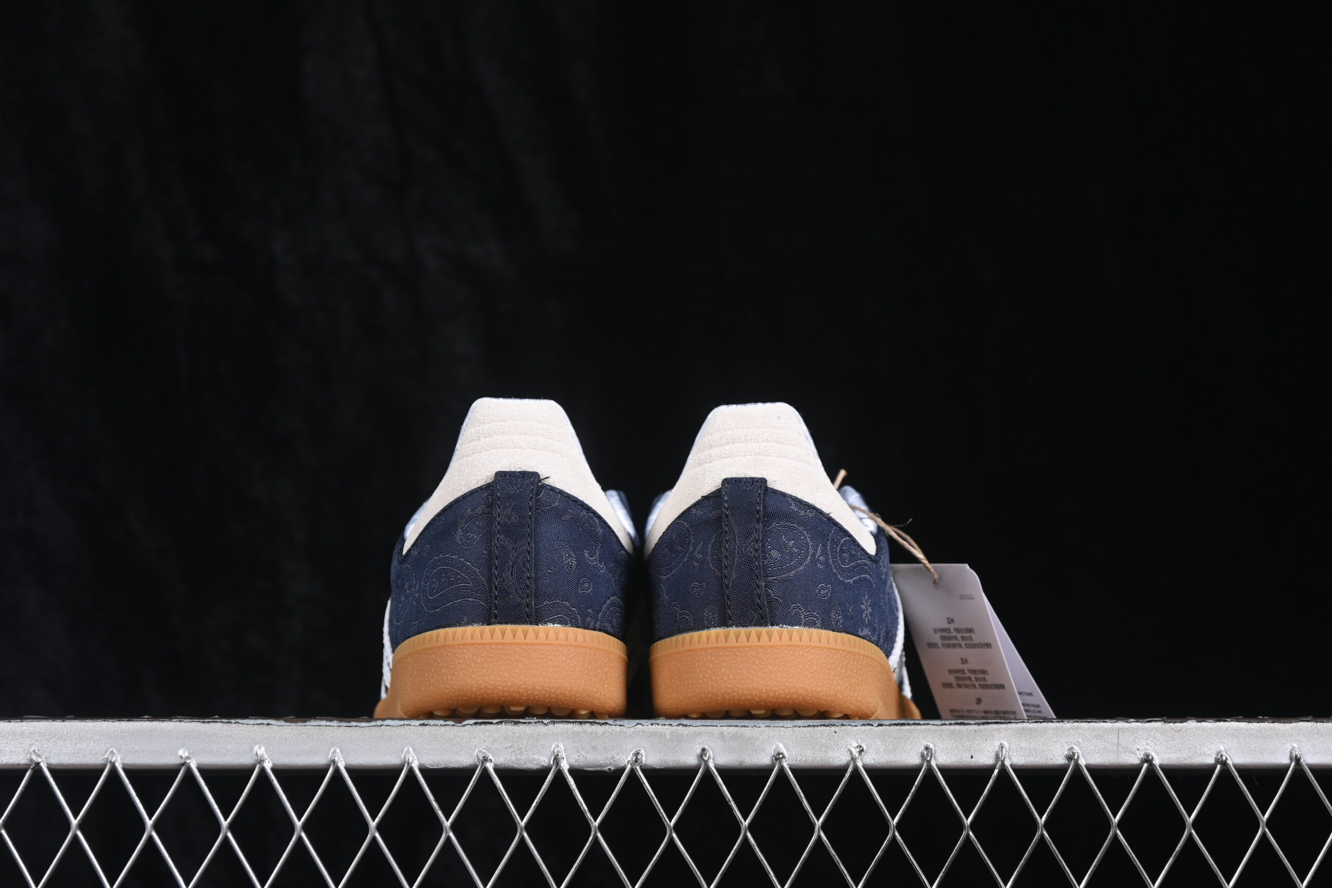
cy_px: 444
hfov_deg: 27.0
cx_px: 666
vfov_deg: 18.2
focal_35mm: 75
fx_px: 2775
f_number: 6.3
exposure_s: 1/60
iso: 160
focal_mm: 50
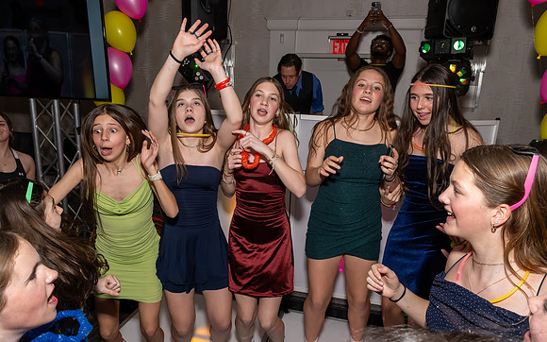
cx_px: 274
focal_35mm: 25
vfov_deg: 48.4
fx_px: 380
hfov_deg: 71.5
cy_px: 168
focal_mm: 17
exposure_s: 1/250
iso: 800
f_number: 7.1
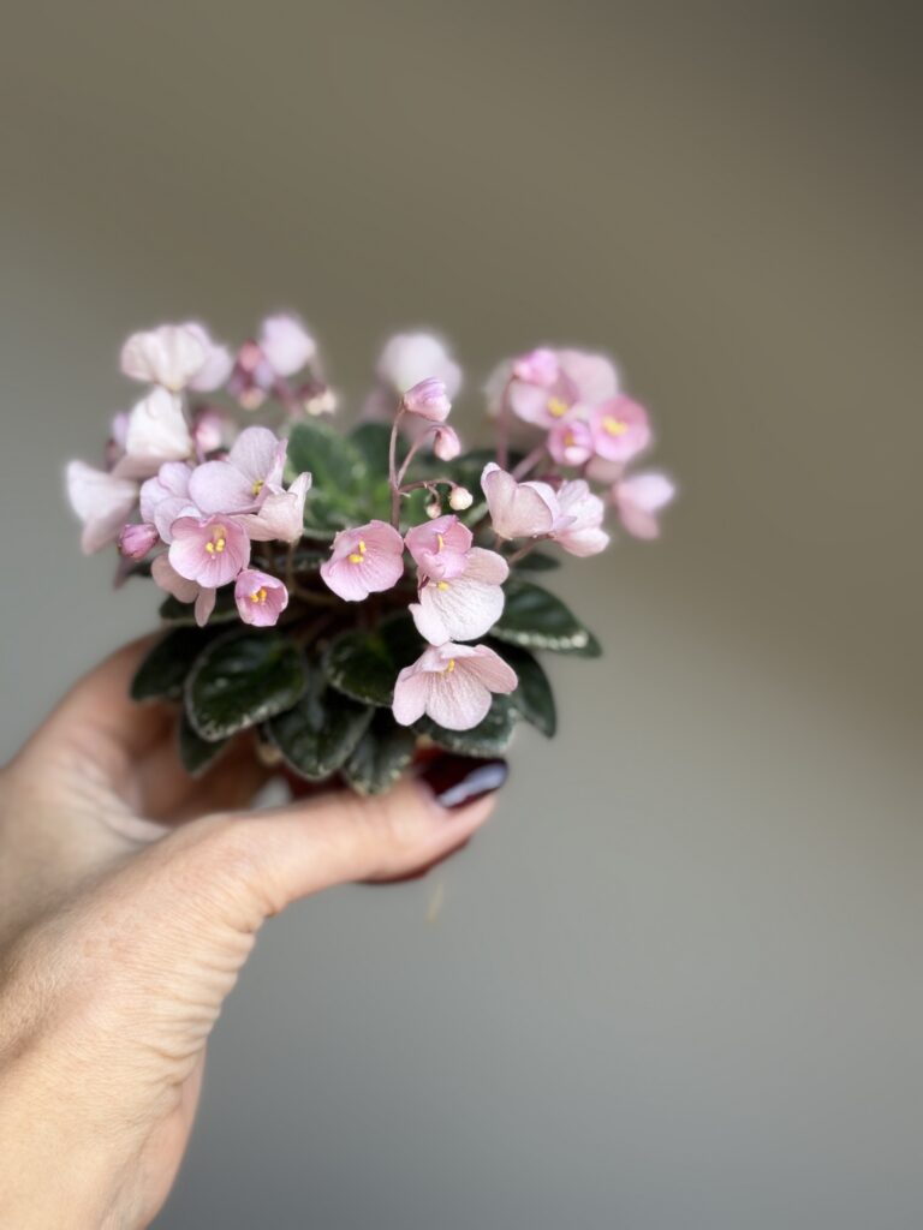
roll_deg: -1.1
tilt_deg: -27.6
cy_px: 615
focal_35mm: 52
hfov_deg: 28.0
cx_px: 462
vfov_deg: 36.8
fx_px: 1849
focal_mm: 5.96
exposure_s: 1/121
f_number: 1.6
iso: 32
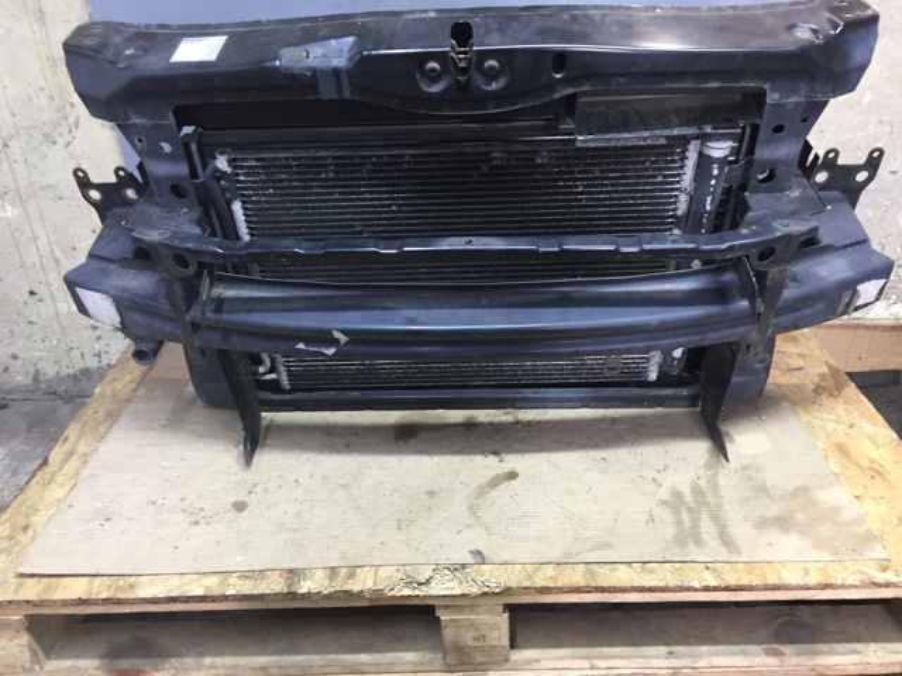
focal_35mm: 29
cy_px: 338
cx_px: 451
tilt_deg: -29.0
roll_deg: -0.7
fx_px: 756
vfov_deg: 48.2
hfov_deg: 61.7
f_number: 2.2
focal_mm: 4.15
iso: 160
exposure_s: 1/33
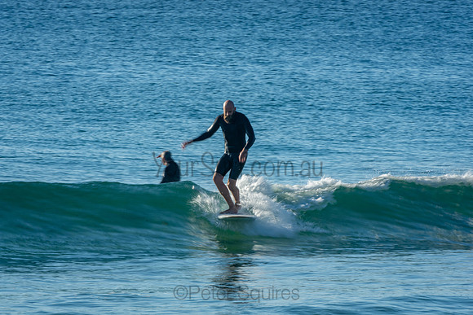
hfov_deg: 3.4
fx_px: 7885
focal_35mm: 600
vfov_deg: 2.3
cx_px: 236
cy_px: 158
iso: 100
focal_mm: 400
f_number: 22
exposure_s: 1/30
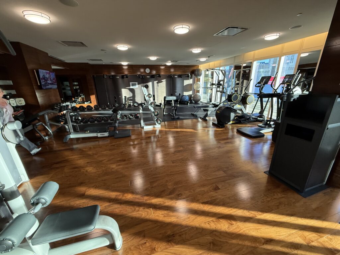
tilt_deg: -19.1
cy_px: 128
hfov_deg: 102.1
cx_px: 170
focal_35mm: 14
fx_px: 138
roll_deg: +0.2
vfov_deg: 85.7
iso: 200
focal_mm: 2.22
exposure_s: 1/120
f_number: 2.2
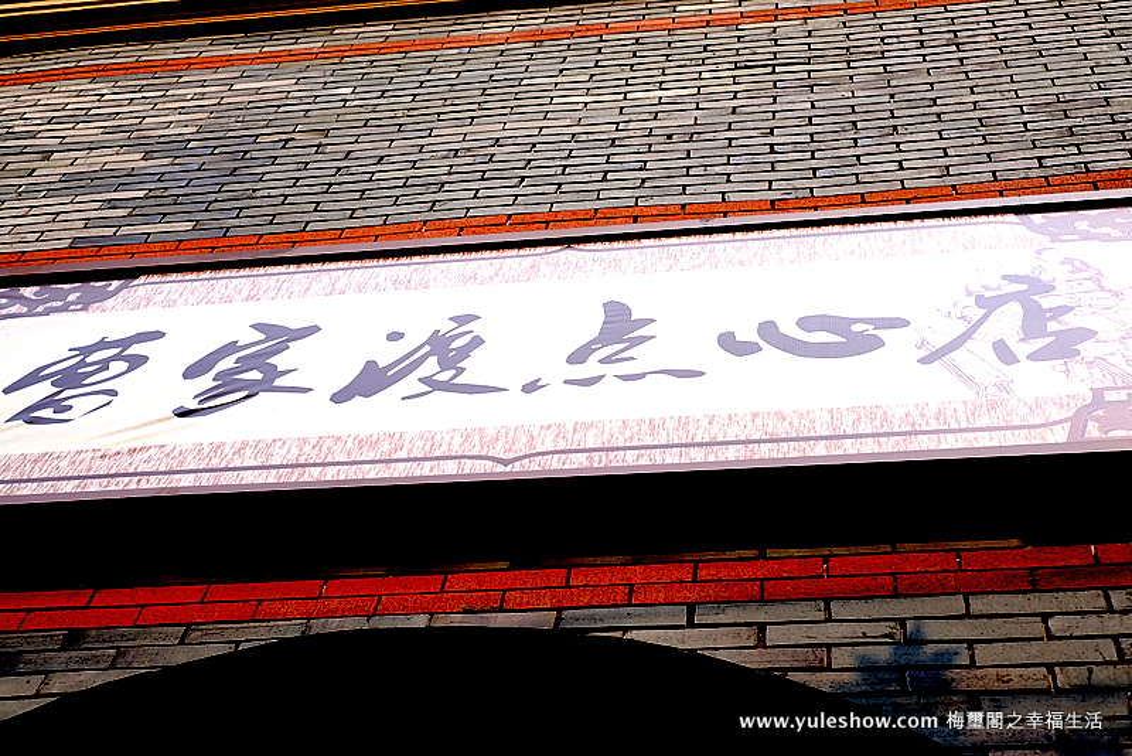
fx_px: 1667
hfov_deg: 37.5
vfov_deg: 25.5
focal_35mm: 53
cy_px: 378
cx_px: 566
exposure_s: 1/1700
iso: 400
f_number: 4
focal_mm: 35
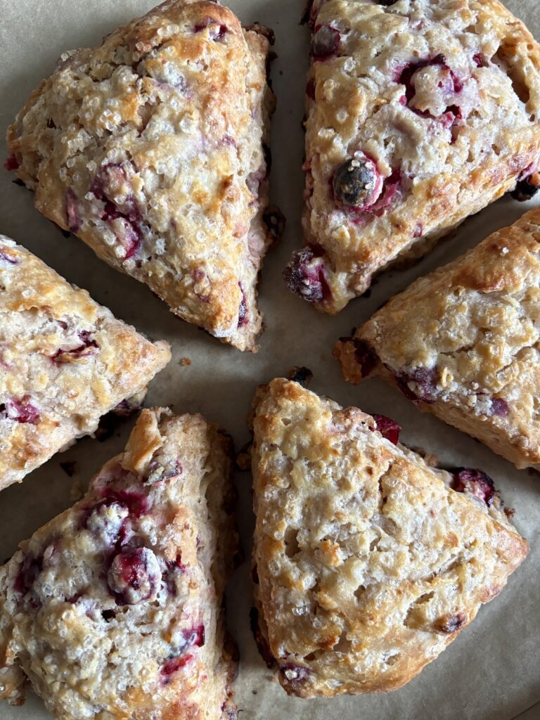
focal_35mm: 26
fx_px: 541
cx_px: 270
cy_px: 360
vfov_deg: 67.3
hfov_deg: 53.1
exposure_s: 1/60
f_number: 1.6
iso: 400
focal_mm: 5.96
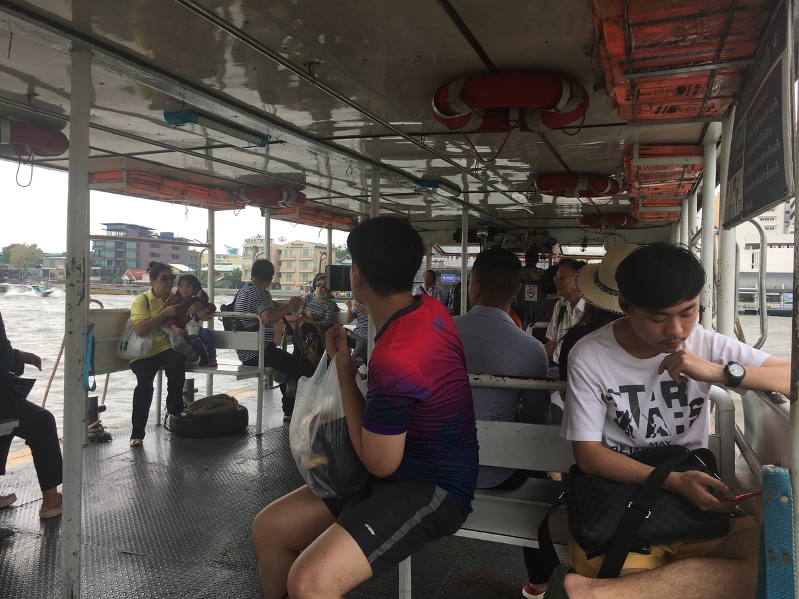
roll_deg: -2.5
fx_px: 669
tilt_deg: -1.7
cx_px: 400
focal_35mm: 29
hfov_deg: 61.7
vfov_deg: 48.2
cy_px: 300
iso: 25
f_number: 2.2
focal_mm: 4.15
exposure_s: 1/481
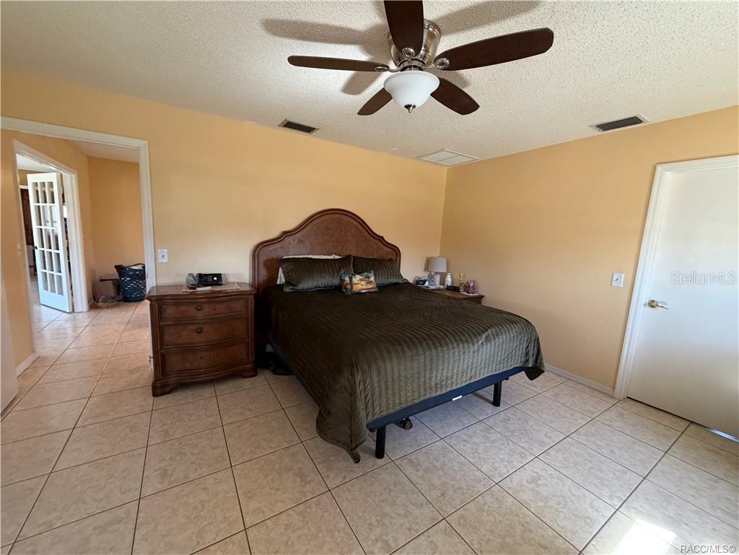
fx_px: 299
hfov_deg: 102.1
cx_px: 370
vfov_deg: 85.7
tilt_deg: -7.6
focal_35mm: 14
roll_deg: -1.7
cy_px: 278
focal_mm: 2.22
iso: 400
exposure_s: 1/60
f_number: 2.2
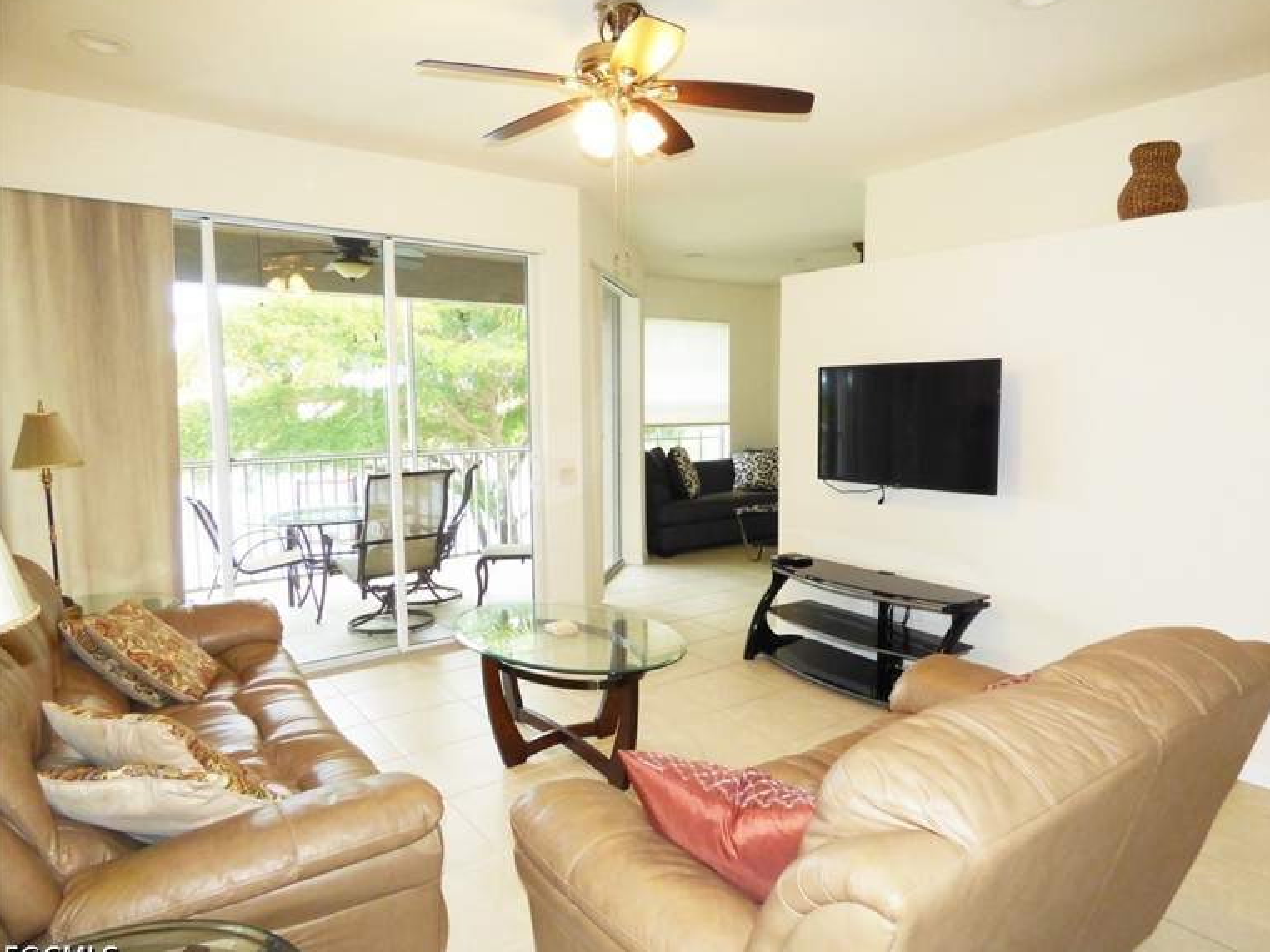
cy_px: 479
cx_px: 663
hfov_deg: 79.0
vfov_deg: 63.4
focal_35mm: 21
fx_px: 770
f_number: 3.5
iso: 250
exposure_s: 1/60
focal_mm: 3.58
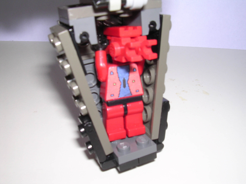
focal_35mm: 38
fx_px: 270
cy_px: 92
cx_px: 123
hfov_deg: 49.0
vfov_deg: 37.7
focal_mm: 5.8
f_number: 5.6
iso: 100
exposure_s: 1/60.1
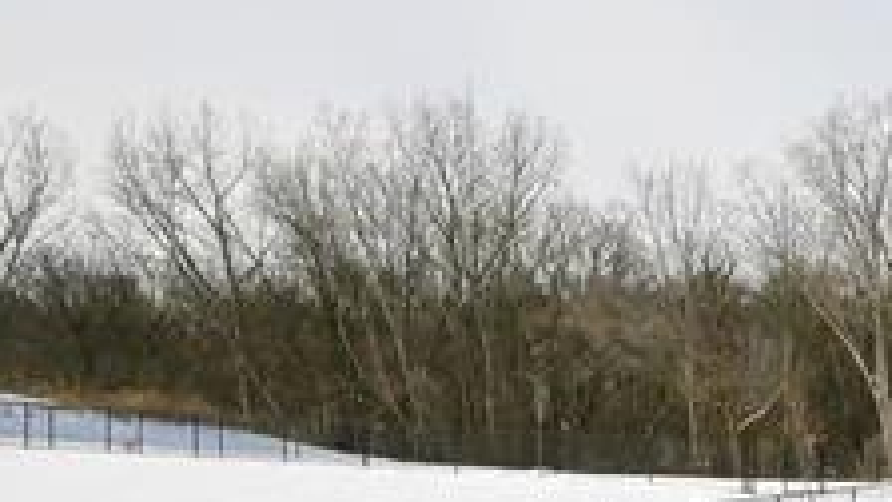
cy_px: 422
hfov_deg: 20.3
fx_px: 1585
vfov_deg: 17.8
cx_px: 1672
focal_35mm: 67
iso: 100
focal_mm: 14
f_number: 14
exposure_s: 1/200
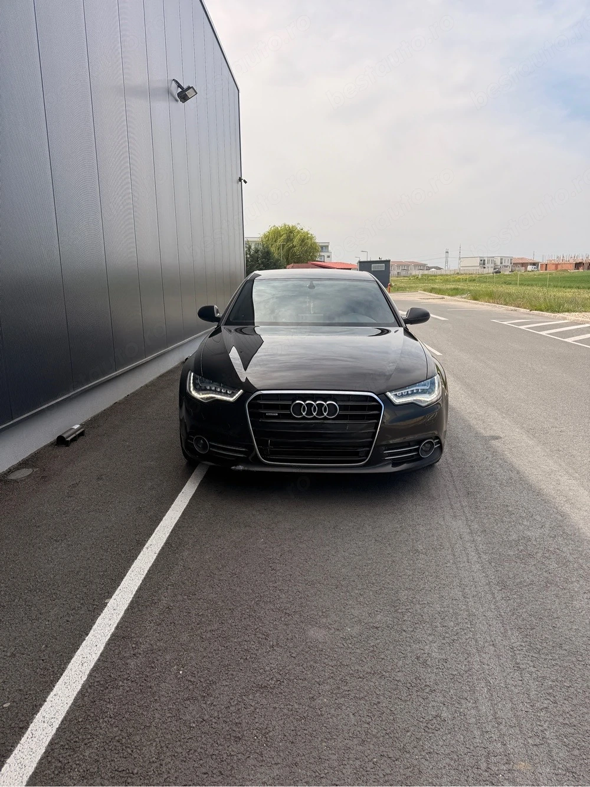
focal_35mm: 24
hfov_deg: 56.8
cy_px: 394
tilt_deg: -11.2
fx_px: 546
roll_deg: +0.7
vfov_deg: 71.6
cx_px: 295
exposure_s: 1/4673
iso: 80
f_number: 1.78
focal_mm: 6.76
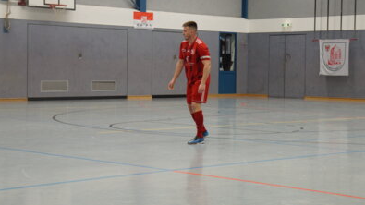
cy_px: 83
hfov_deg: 24.3
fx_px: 847
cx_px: 181
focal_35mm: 88
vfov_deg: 13.8
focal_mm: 55
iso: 1250
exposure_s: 1/100
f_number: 5.6
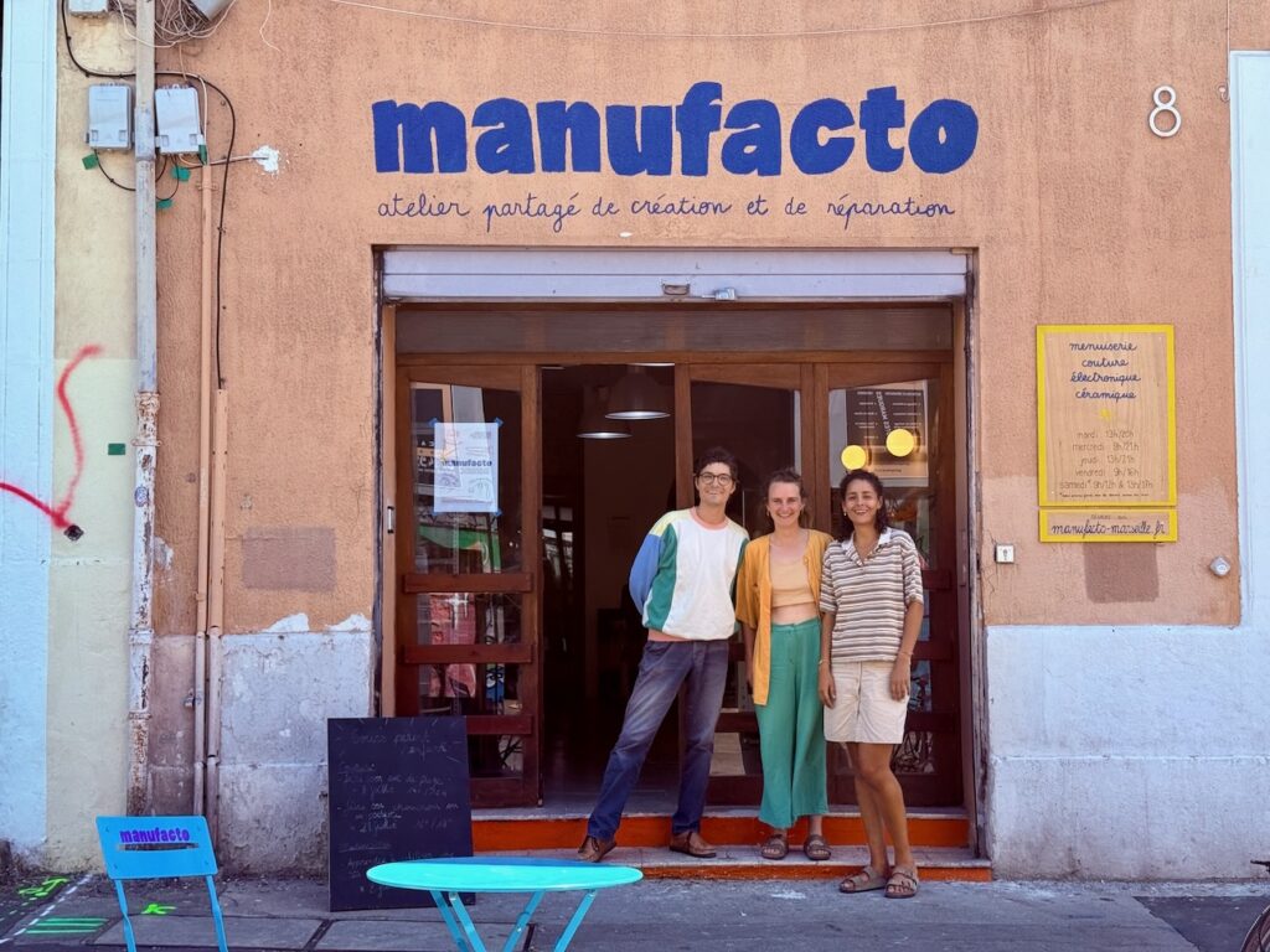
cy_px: 476
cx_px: 635
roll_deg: +0.1
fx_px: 1761
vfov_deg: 30.3
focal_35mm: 48
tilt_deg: +3.1
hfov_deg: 39.7
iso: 100
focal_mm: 6.76
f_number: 1.78
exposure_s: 1/1264
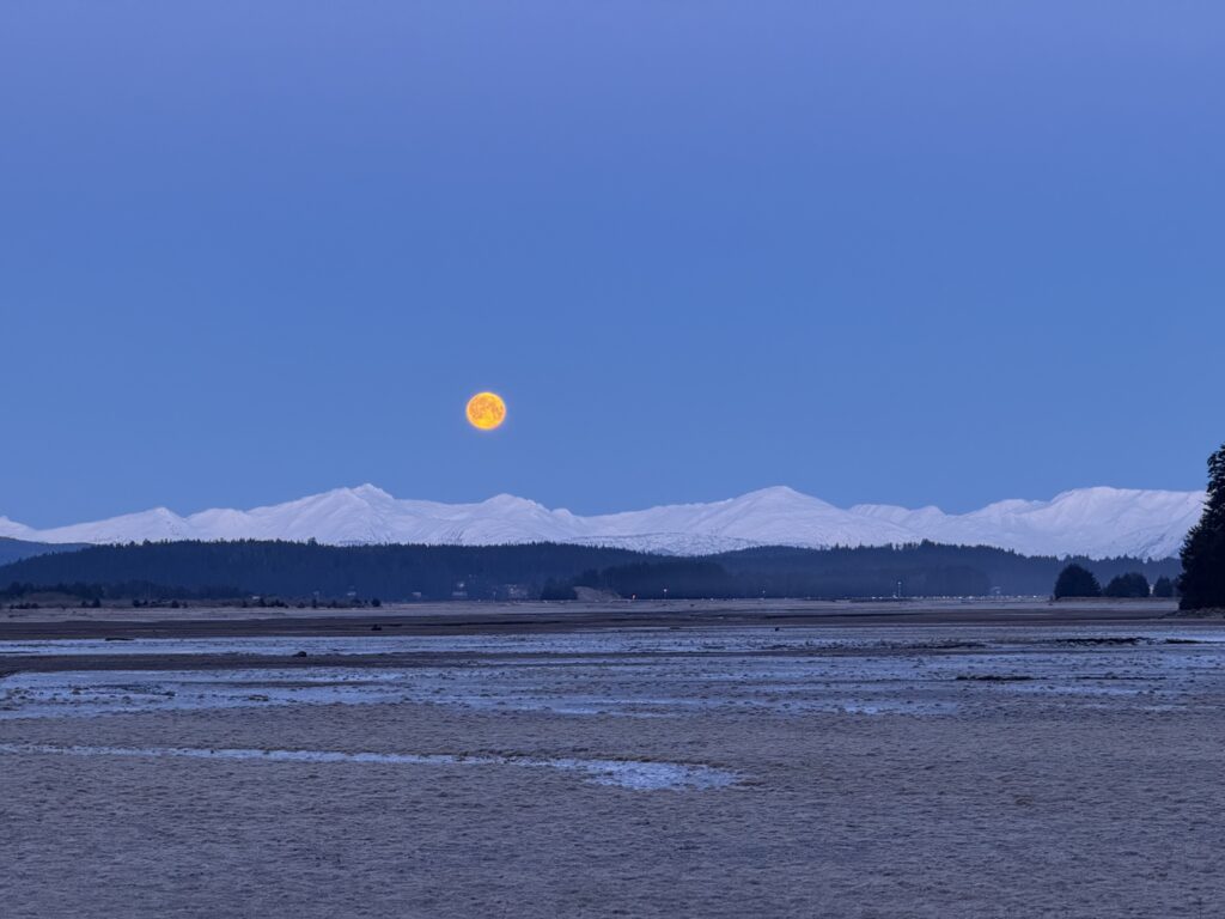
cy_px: 460
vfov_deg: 12.3
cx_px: 612
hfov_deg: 16.4
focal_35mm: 120
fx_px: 4247
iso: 400
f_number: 2.8
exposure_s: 1/60
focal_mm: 15.66
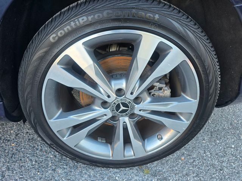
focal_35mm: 23
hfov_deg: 73.9
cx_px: 121
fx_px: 161
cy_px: 90
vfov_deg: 58.9
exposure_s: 1/180
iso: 100
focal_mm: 6.3
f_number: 1.7
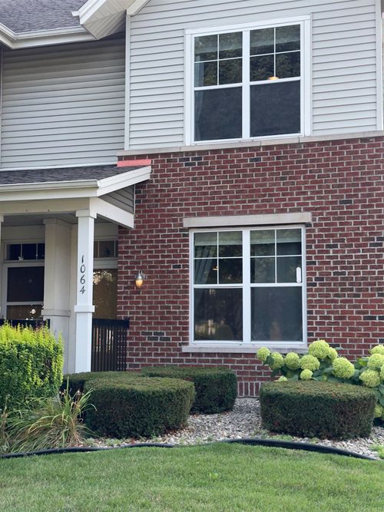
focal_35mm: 48
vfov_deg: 39.7
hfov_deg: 30.3
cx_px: 192
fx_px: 710
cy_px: 256
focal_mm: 6.76
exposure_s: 1/523
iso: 50
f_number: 1.78
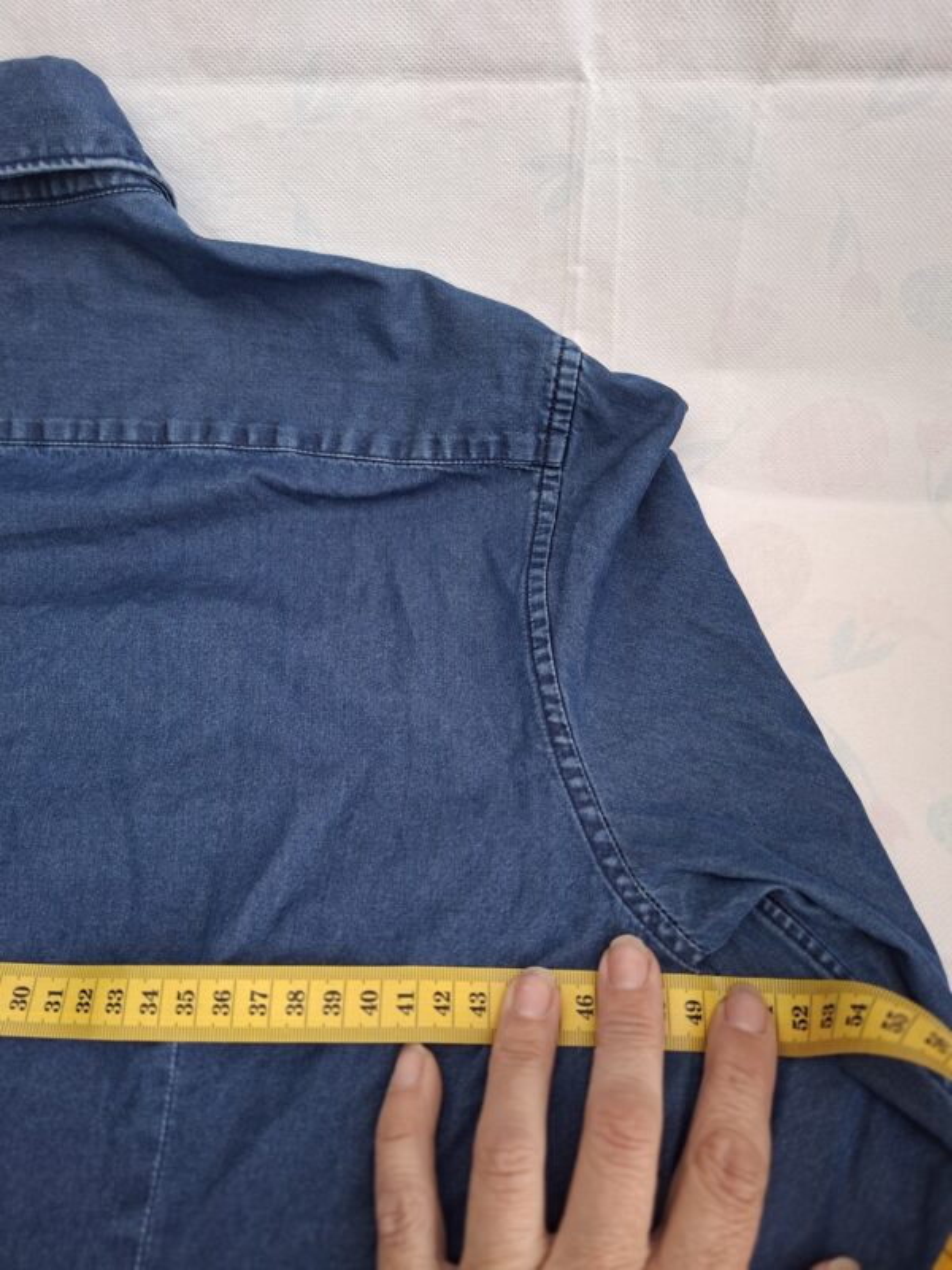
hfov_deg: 58.9
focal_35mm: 23
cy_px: 635
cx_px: 476
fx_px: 843
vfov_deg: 73.9
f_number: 1.8
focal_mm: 5.54
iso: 320
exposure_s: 1/100
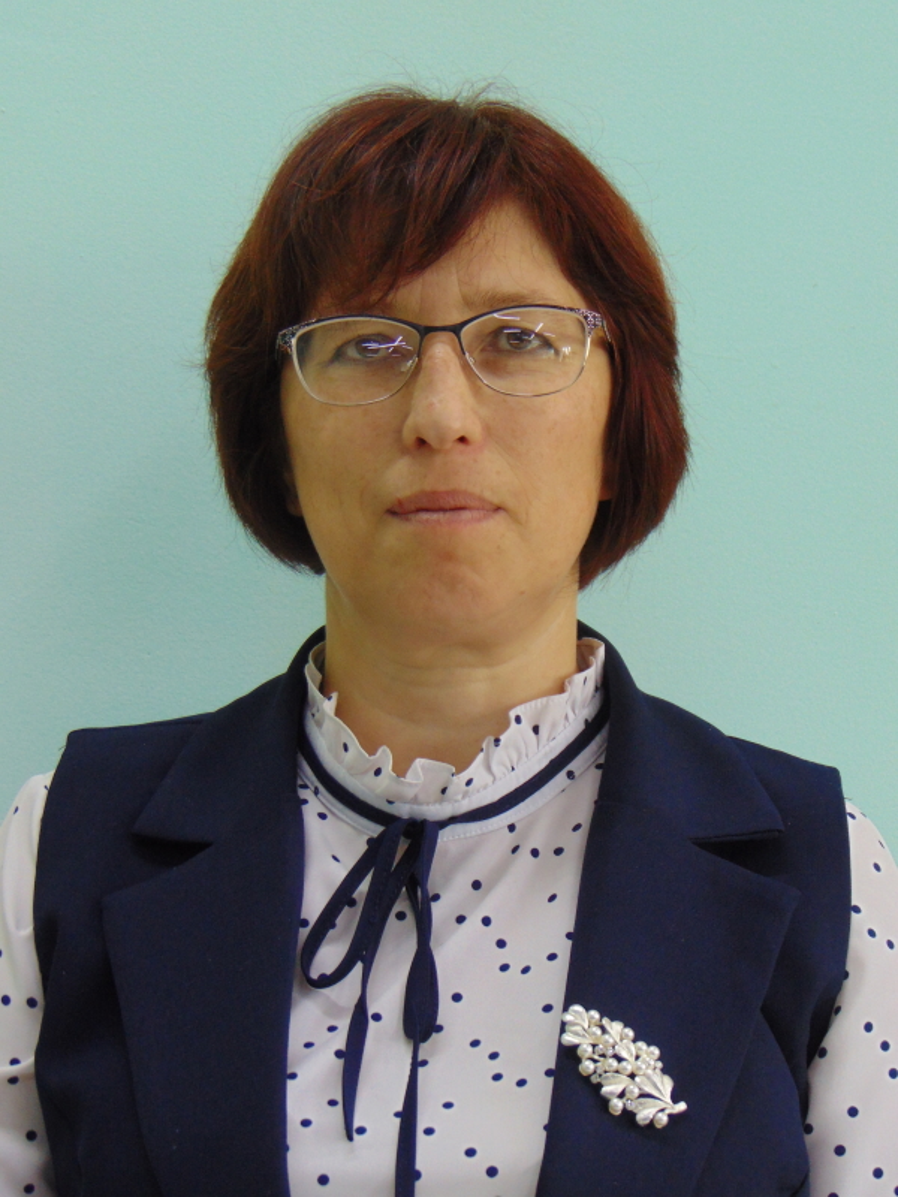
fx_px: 2456
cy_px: 598
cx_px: 449
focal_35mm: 71
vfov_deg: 27.4
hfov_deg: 20.7
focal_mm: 12.8
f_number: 3.7
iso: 200
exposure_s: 1/30
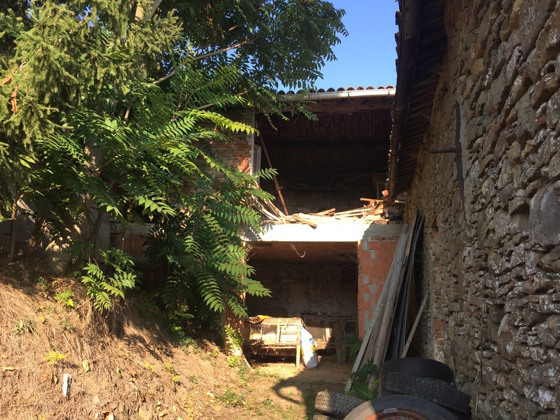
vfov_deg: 48.2
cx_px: 280
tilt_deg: +11.2
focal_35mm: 29
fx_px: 469
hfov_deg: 61.7
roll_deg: -1.9
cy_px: 210
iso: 32
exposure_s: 1/412
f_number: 2.2
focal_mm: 4.15
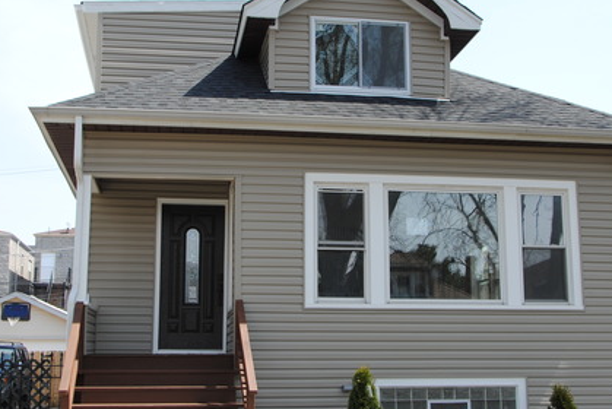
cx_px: 305
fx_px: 936
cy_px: 188
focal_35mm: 55
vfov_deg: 24.7
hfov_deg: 36.2
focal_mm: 24
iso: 100
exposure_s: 1/200
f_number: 7.1
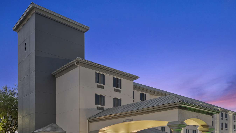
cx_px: 123
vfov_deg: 33.5
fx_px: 219
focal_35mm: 35
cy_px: 87
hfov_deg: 56.6
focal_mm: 20
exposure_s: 2
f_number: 11
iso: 200
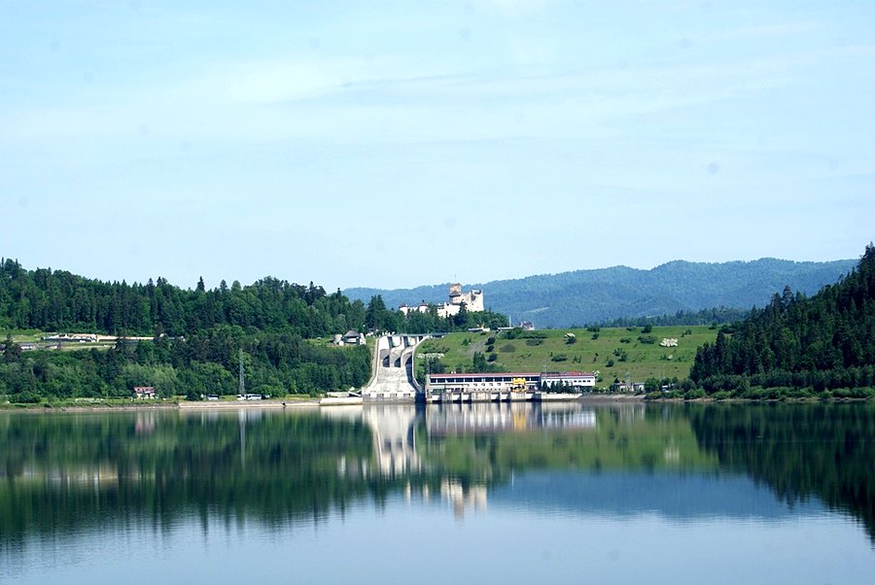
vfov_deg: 15.2
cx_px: 438
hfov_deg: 22.6
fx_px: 2190
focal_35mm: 90
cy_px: 292
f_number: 11
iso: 100
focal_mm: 60
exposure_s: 1/160
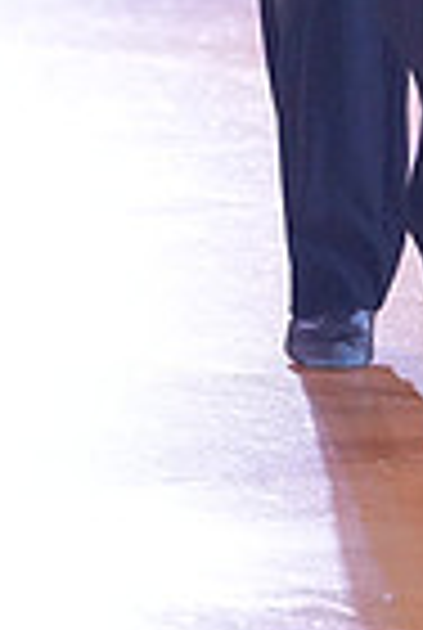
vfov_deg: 3.5
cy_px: -513
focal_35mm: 591
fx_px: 10364
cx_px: 709
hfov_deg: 2.3
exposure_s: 1/500
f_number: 3.5
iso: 6400
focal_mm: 143
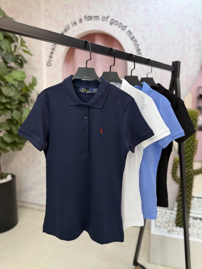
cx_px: 101
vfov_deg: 71.6
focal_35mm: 24
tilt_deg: -7.4
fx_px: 187
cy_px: 134
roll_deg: +0.0
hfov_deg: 56.8
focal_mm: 6.76
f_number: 1.78
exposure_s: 1/186
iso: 64
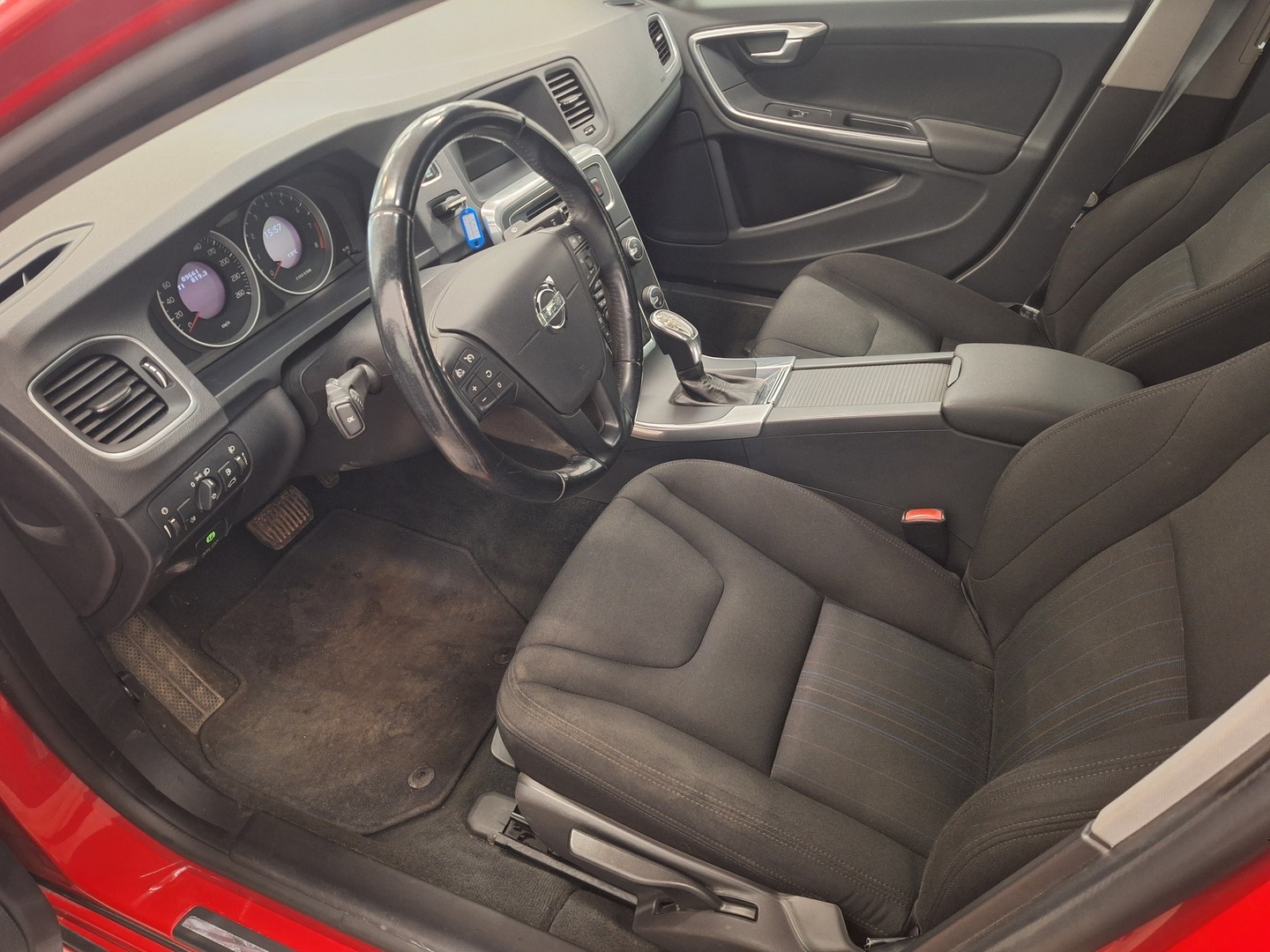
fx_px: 844
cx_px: 635
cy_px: 476
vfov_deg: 58.9
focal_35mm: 23
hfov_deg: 73.9
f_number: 1.8
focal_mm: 5.54
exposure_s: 1/25
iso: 400
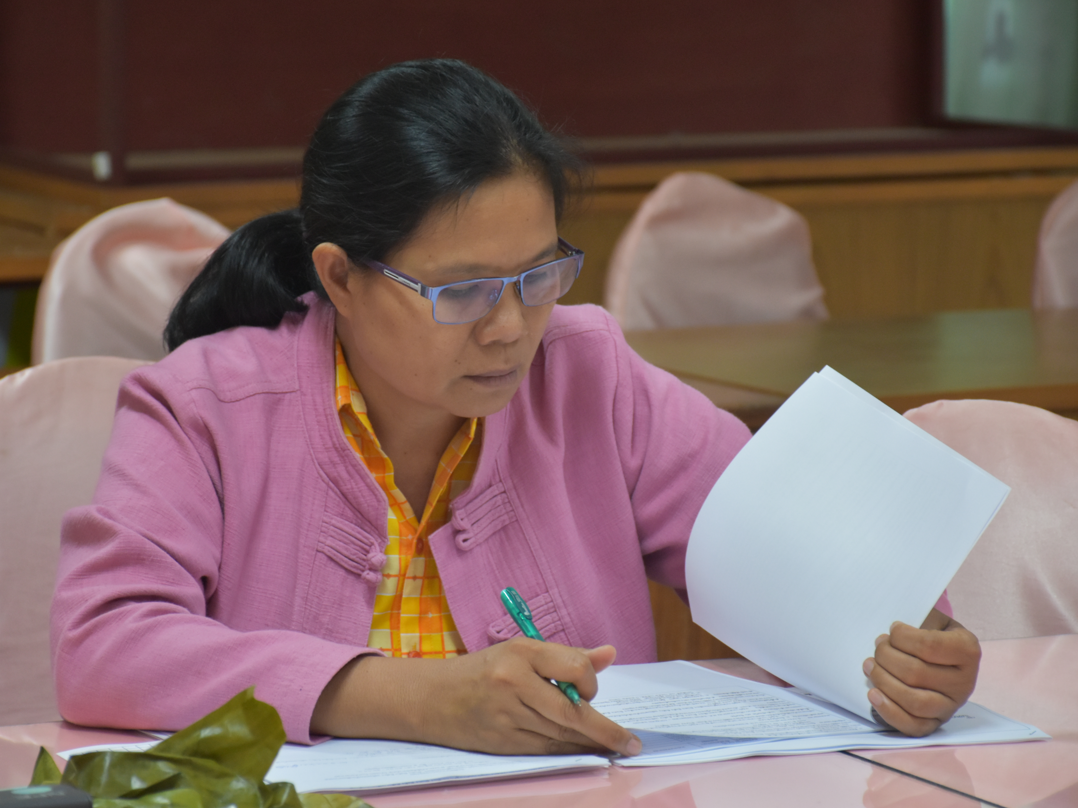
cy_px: 404
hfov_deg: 11.6
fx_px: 5311
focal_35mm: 171
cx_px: 493
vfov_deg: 8.7
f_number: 5.6
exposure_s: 1/60
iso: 1250
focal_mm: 105
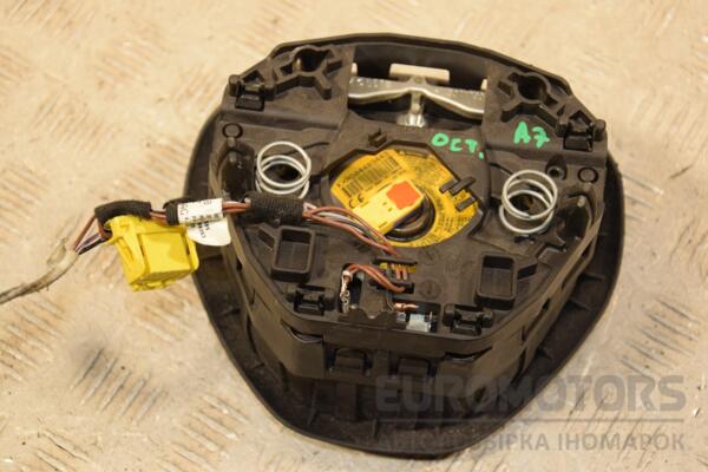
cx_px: 354
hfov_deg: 27.0
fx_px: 1475
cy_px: 236
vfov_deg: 18.2
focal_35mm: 75
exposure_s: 1/160
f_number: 5
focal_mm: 50
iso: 800
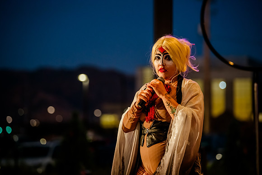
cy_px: 88
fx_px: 998
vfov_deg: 10.0
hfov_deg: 15.0
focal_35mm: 137
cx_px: 131
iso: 3200
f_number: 2.8
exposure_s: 1/400
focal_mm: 135
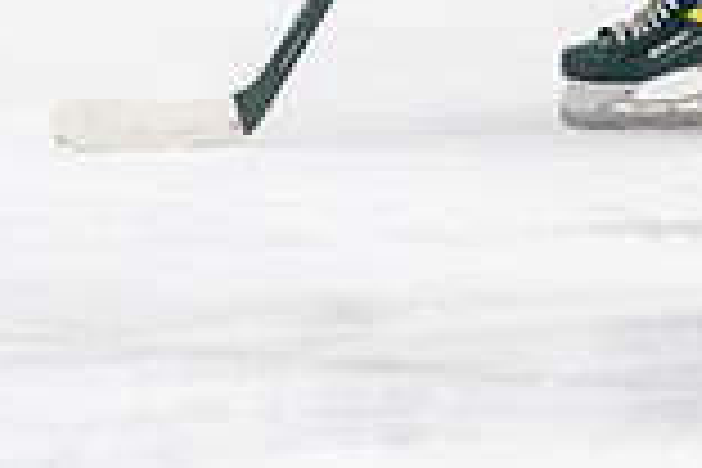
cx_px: 1019
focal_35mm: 1016
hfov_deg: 2.0
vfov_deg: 1.4
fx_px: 19810
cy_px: -127
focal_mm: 200
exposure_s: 1/1600
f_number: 2.8
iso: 4000
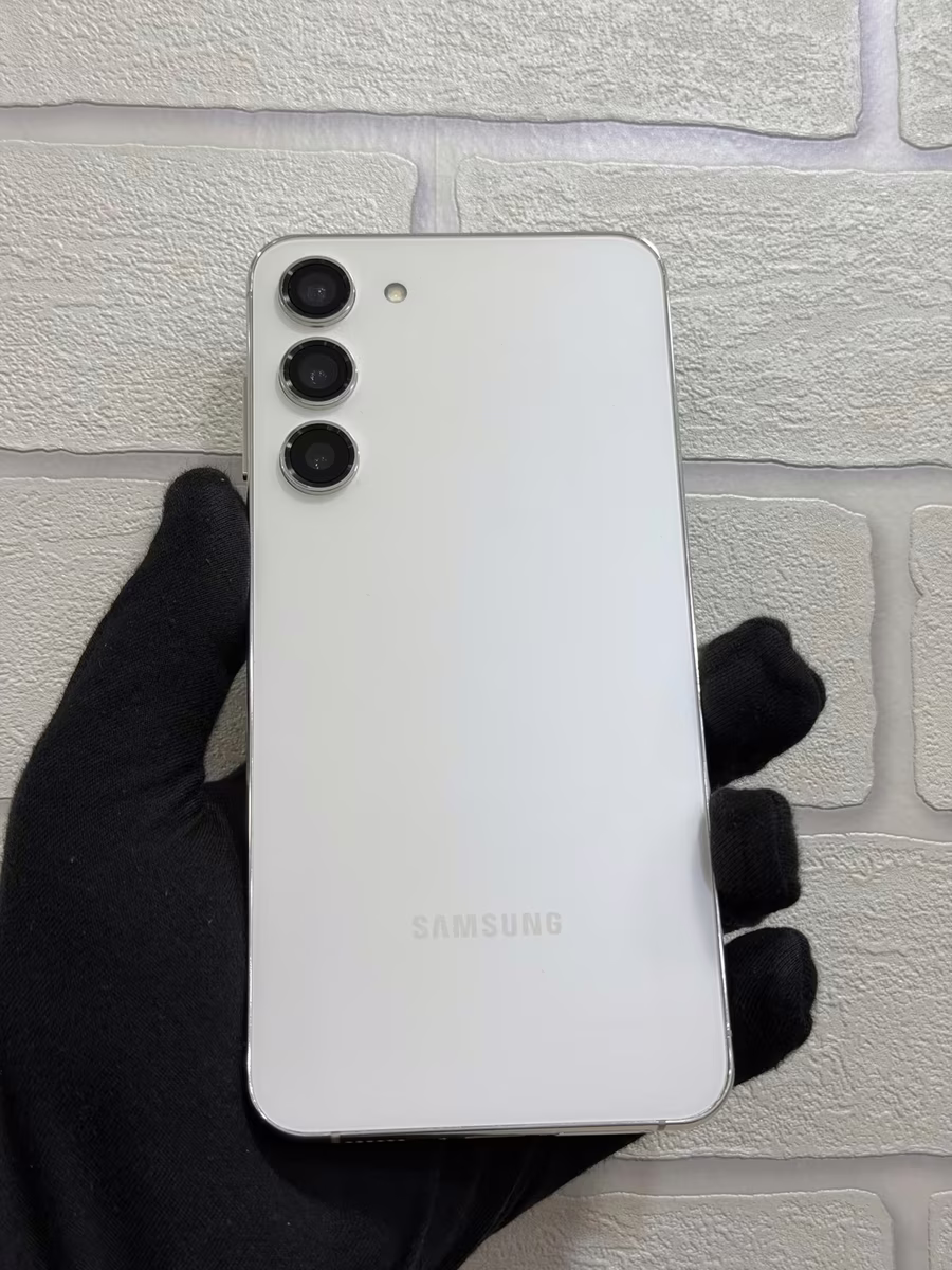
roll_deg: -0.3
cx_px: 476
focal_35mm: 48
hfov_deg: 30.3
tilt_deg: +5.8
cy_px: 635
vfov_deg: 39.7
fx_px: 1760
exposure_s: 1/100
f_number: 1.78
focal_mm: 6.76
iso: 64
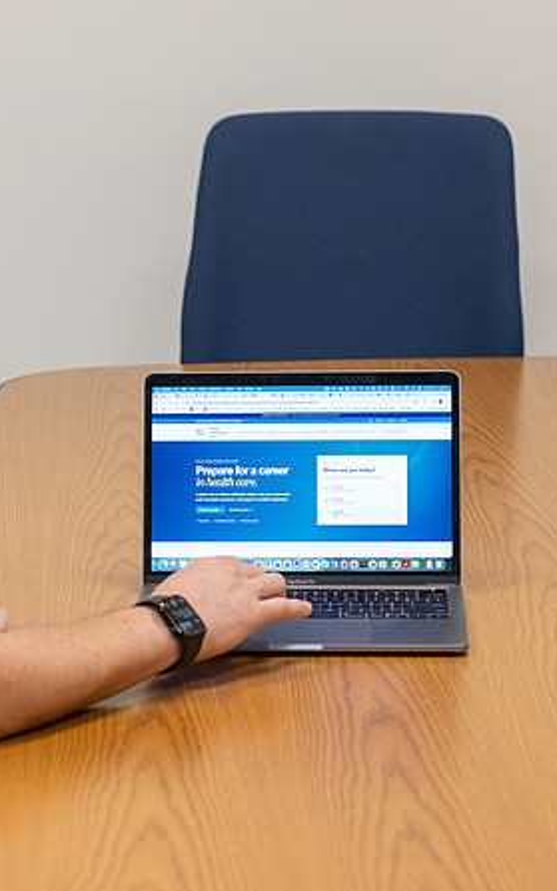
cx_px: 13
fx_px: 3180
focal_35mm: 131
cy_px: 500
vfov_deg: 15.9
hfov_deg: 9.9
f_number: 4
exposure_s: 1/200
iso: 2500
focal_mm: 70
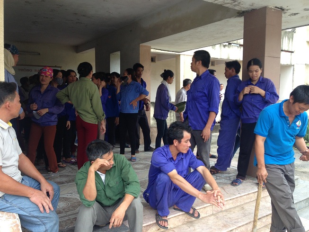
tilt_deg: -5.3
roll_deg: +2.4
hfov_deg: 55.3
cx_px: 154
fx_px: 295
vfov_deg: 43.0
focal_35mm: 33
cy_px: 116
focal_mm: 4.12
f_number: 2.4
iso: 50
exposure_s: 1/144
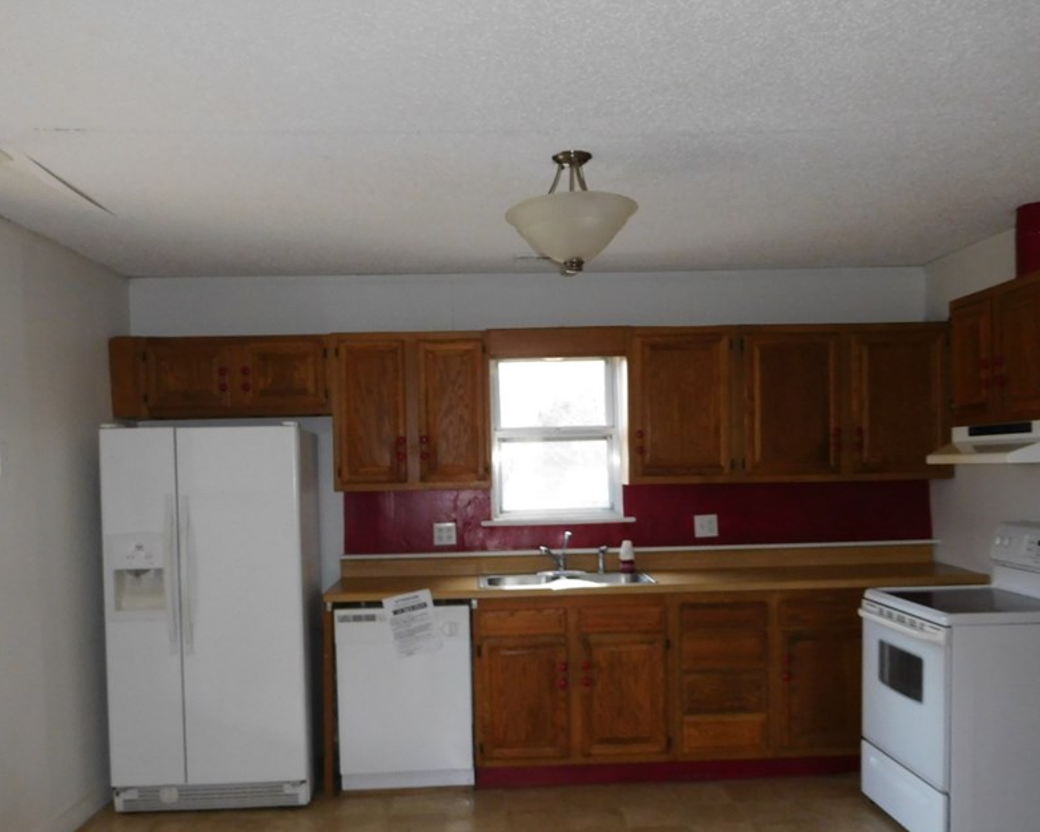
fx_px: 985
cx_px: 509
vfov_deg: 45.5
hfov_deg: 55.7
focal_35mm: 32
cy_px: 501
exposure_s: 1/30
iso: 250
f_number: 3.4
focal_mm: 4.5
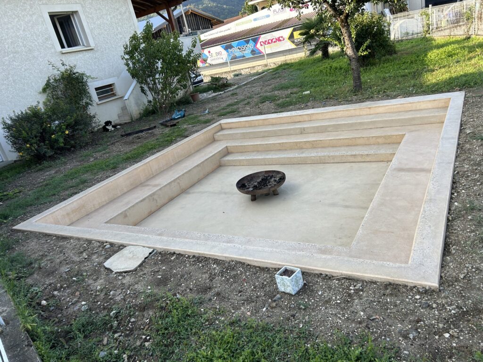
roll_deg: +13.9
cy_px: 181
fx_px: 363
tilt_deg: -19.6
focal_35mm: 26
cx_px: 242
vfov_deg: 53.1
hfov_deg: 67.3
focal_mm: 5.7
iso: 50
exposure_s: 1/873
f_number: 1.5
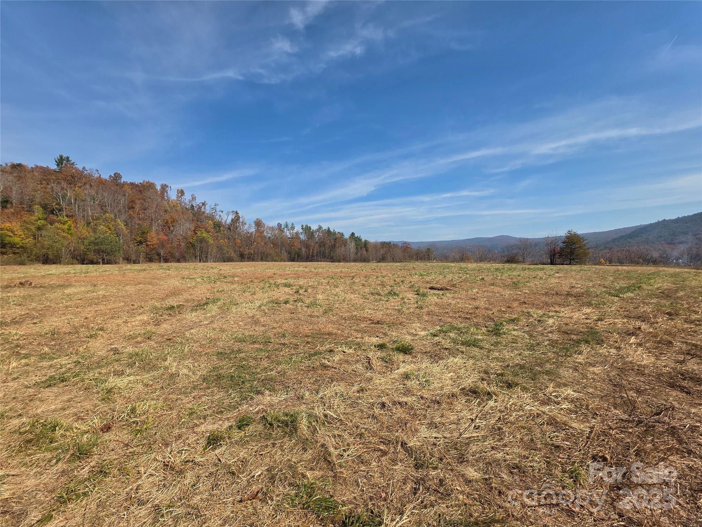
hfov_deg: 106.2
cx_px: 351
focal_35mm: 13
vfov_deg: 89.9
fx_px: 264
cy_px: 264
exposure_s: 1/2450
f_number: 1.9
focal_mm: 2.2
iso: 40
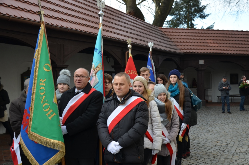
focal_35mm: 48
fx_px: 331
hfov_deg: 41.2
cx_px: 124
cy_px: 82
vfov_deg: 27.9
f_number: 5.6
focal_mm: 32
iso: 280
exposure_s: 1/125
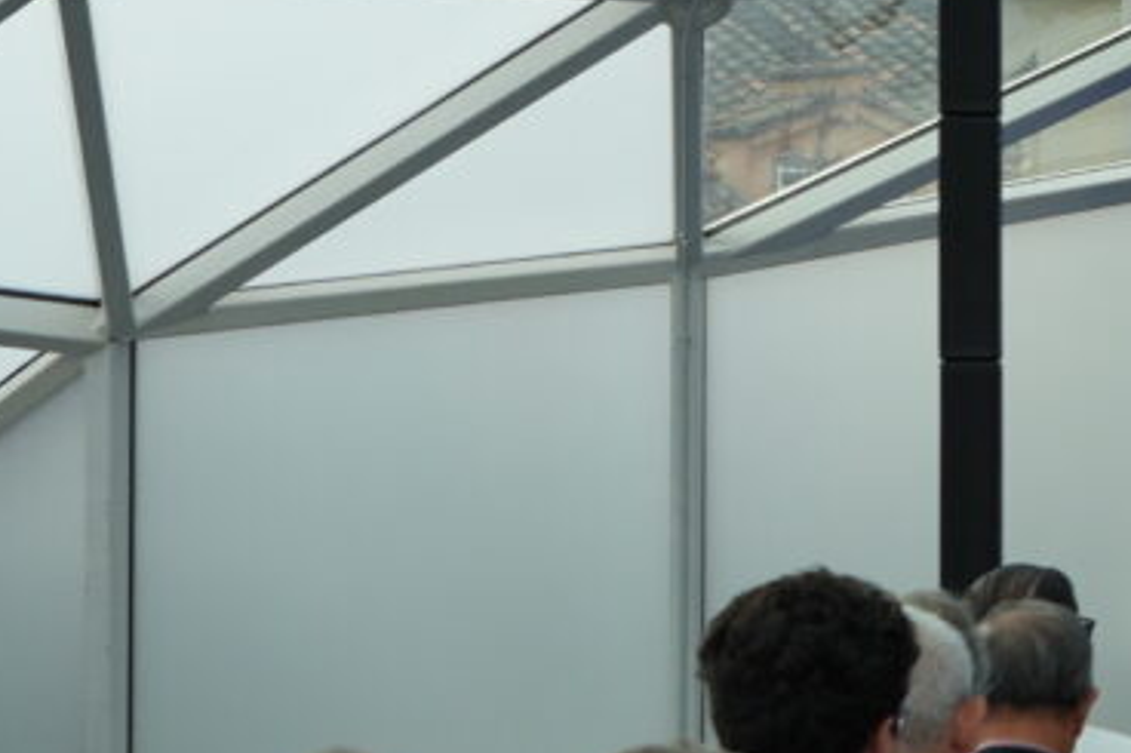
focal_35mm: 196
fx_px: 6142
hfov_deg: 9.7
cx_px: 2339
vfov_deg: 7.0
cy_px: 350
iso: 100
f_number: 4.5
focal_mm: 25
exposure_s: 1/125
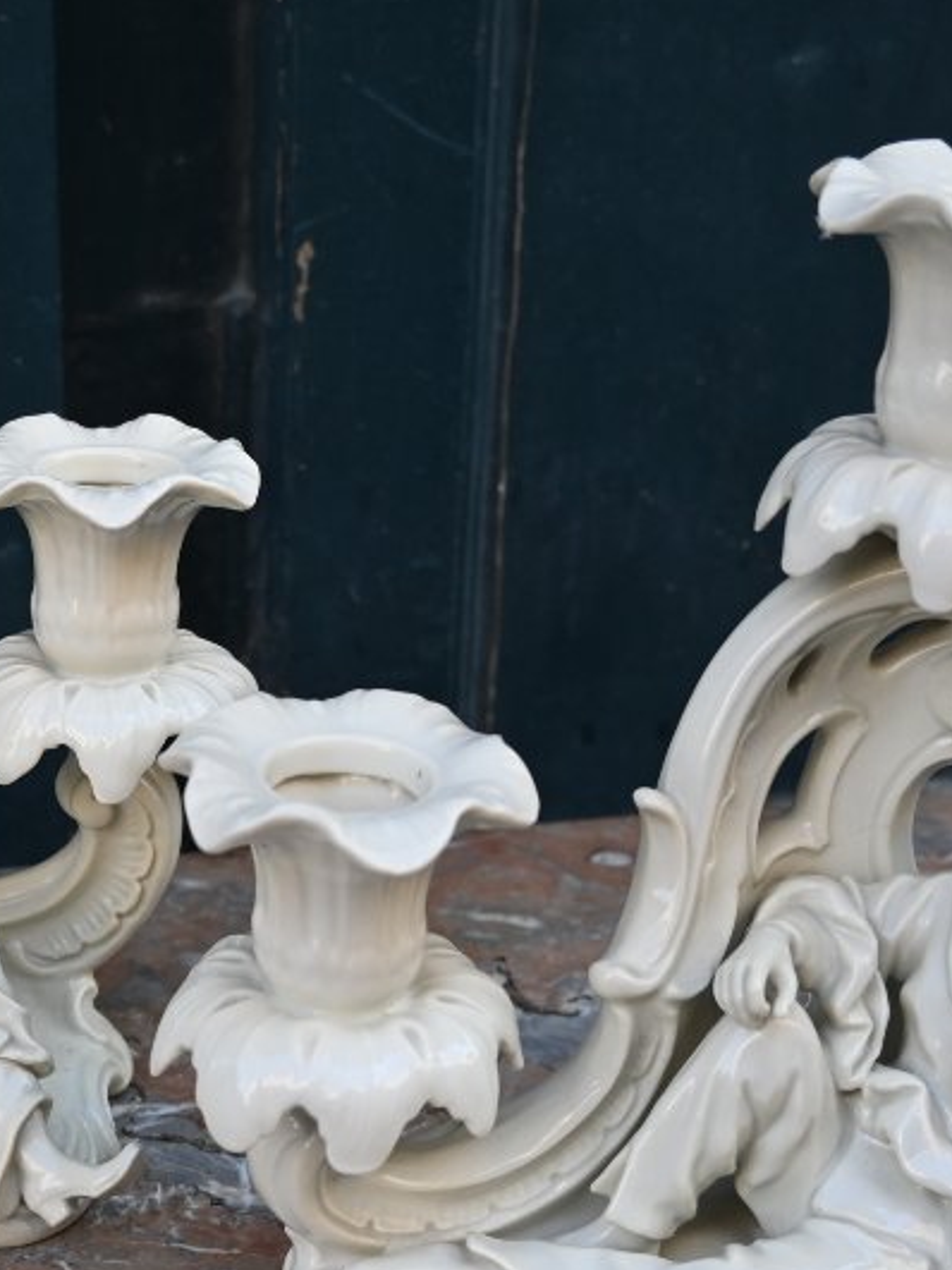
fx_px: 2331
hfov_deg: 22.9
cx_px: 256
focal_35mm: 64
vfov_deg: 30.0
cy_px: 940
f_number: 4
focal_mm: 19.5
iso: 220
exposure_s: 1/250
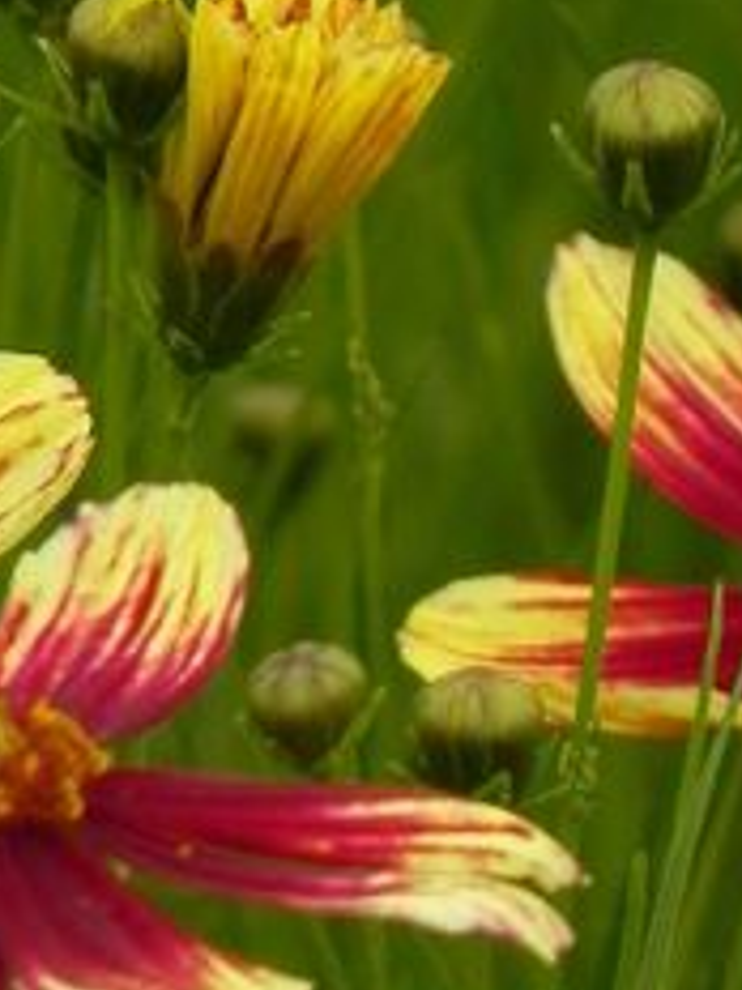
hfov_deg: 0.8
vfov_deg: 1.0
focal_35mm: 1893
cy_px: 243
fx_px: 54102
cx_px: -252
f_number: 5
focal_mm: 97.8
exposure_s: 1/400
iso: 160
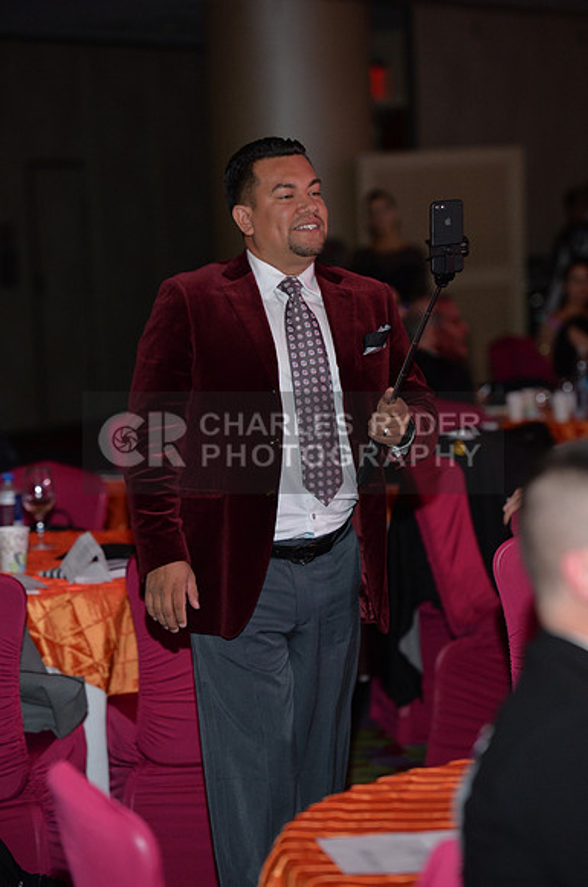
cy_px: 444
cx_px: 294
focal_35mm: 135
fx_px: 3317
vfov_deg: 15.2
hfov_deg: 10.1
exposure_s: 1/250
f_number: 4
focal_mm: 135
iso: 1000
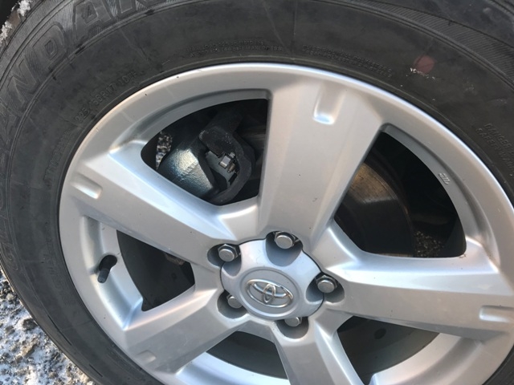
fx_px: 416
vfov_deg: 49.7
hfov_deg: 63.4
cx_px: 257
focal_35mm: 28
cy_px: 192
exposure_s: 1/105
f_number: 1.8
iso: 20
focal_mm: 3.99
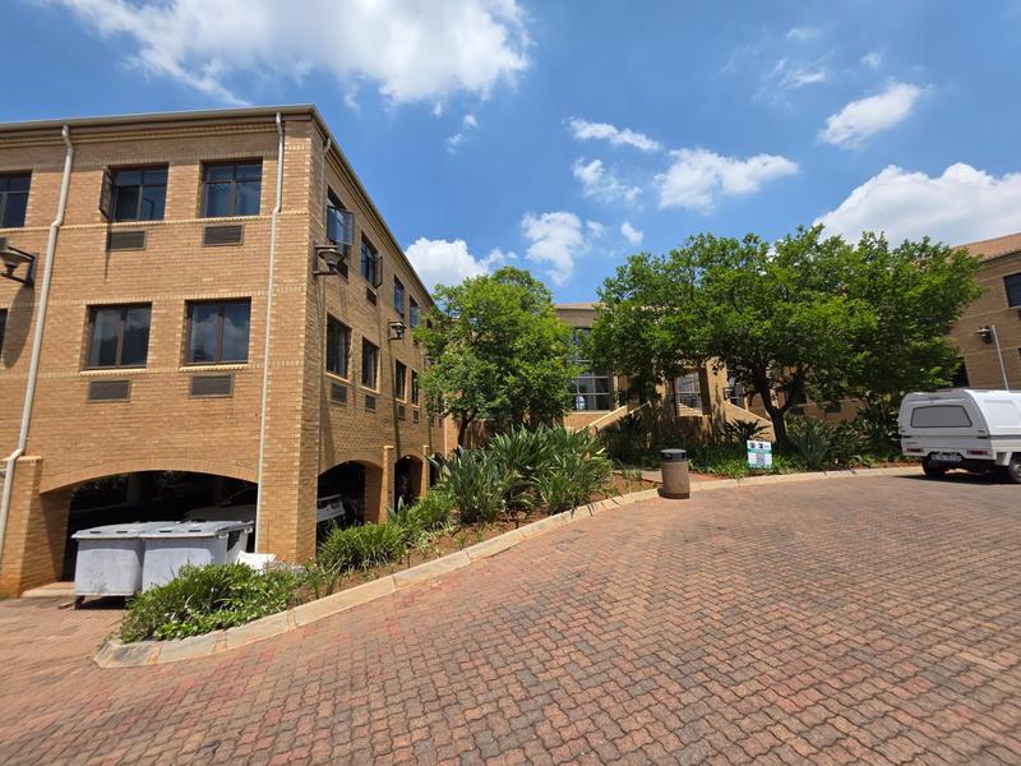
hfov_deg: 106.2
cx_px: 510
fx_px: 383
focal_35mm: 13
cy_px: 383
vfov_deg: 89.9
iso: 40
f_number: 1.9
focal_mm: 2.2
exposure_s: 1/2430
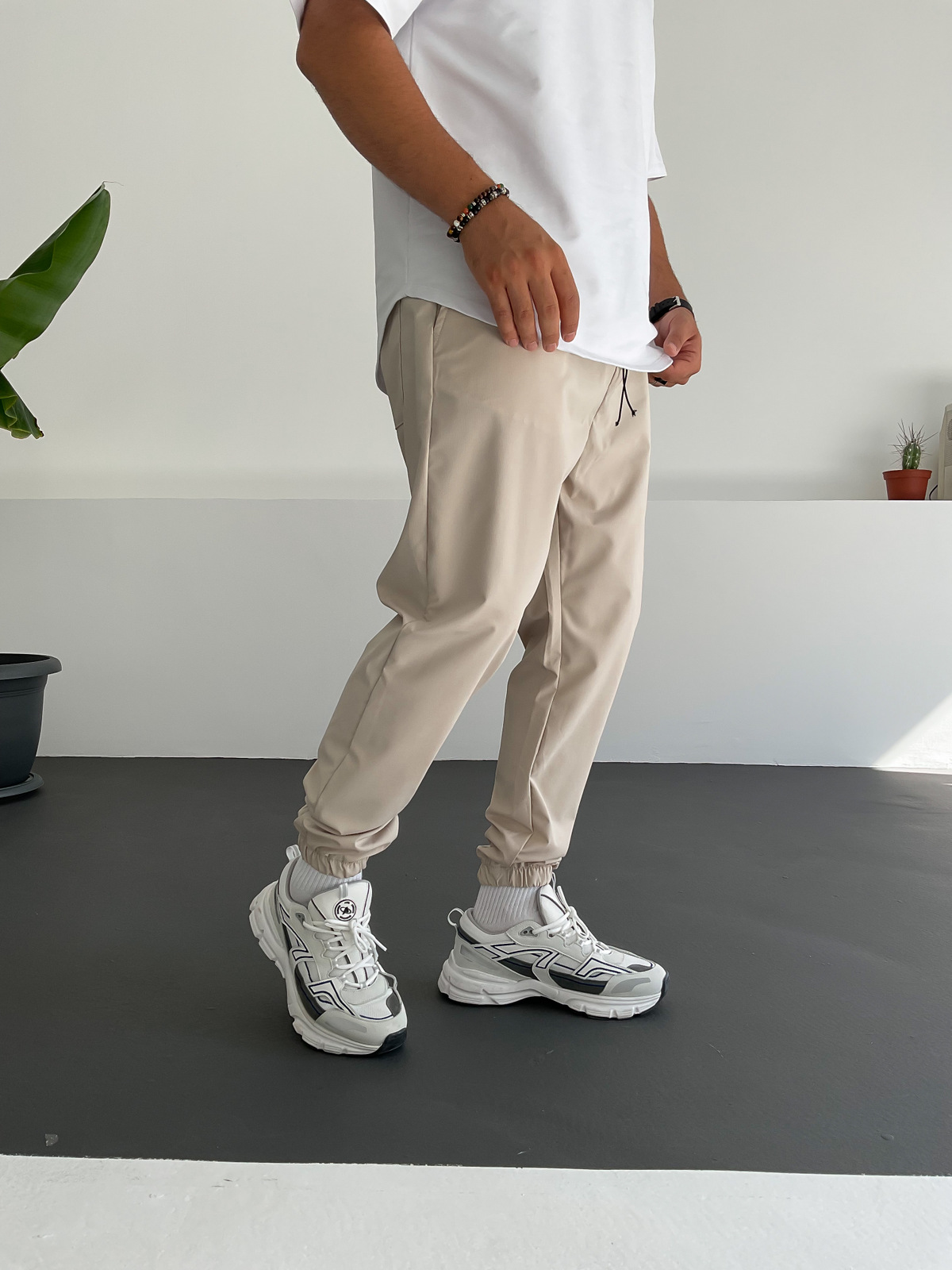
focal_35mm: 29
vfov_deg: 61.7
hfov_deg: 48.2
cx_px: 476
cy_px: 635
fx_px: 1063
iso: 16
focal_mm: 3
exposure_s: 1/310
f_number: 1.8
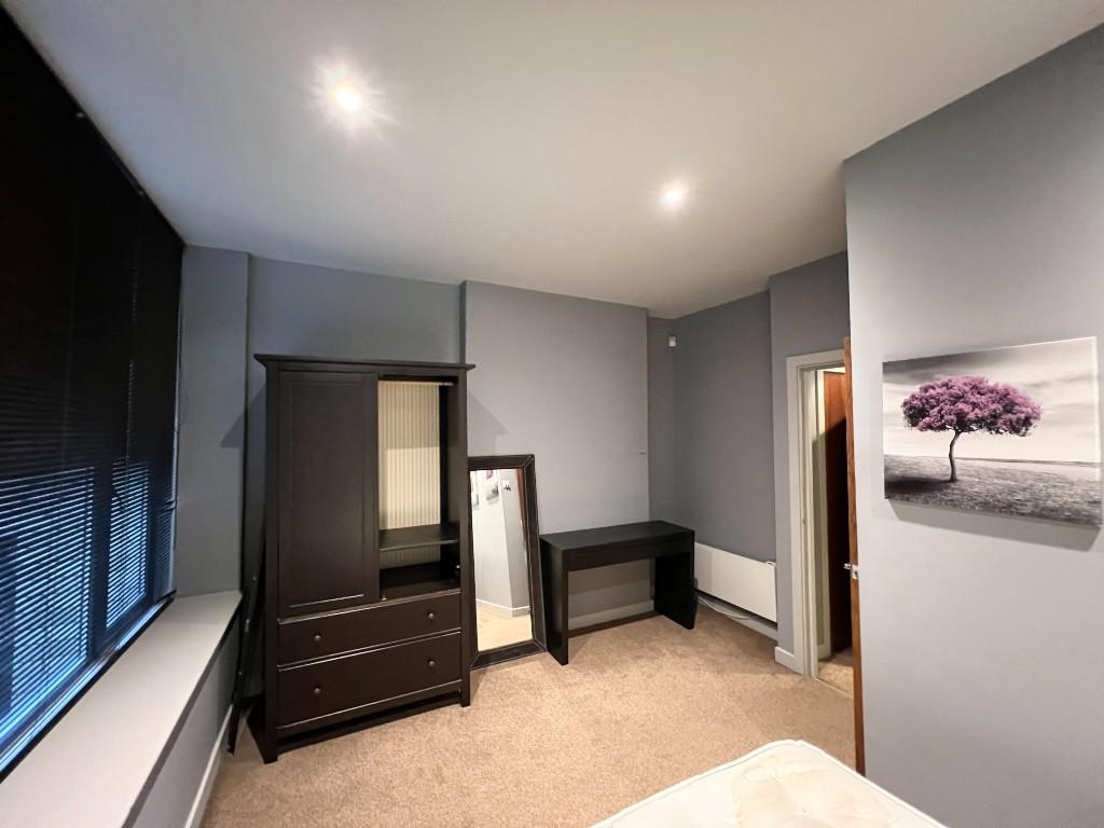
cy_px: 414
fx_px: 415
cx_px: 552
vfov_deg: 89.9
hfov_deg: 106.2
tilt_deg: +2.0
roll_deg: +0.0
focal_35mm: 13
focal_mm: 1.57
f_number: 1.8
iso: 1000
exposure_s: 1/33
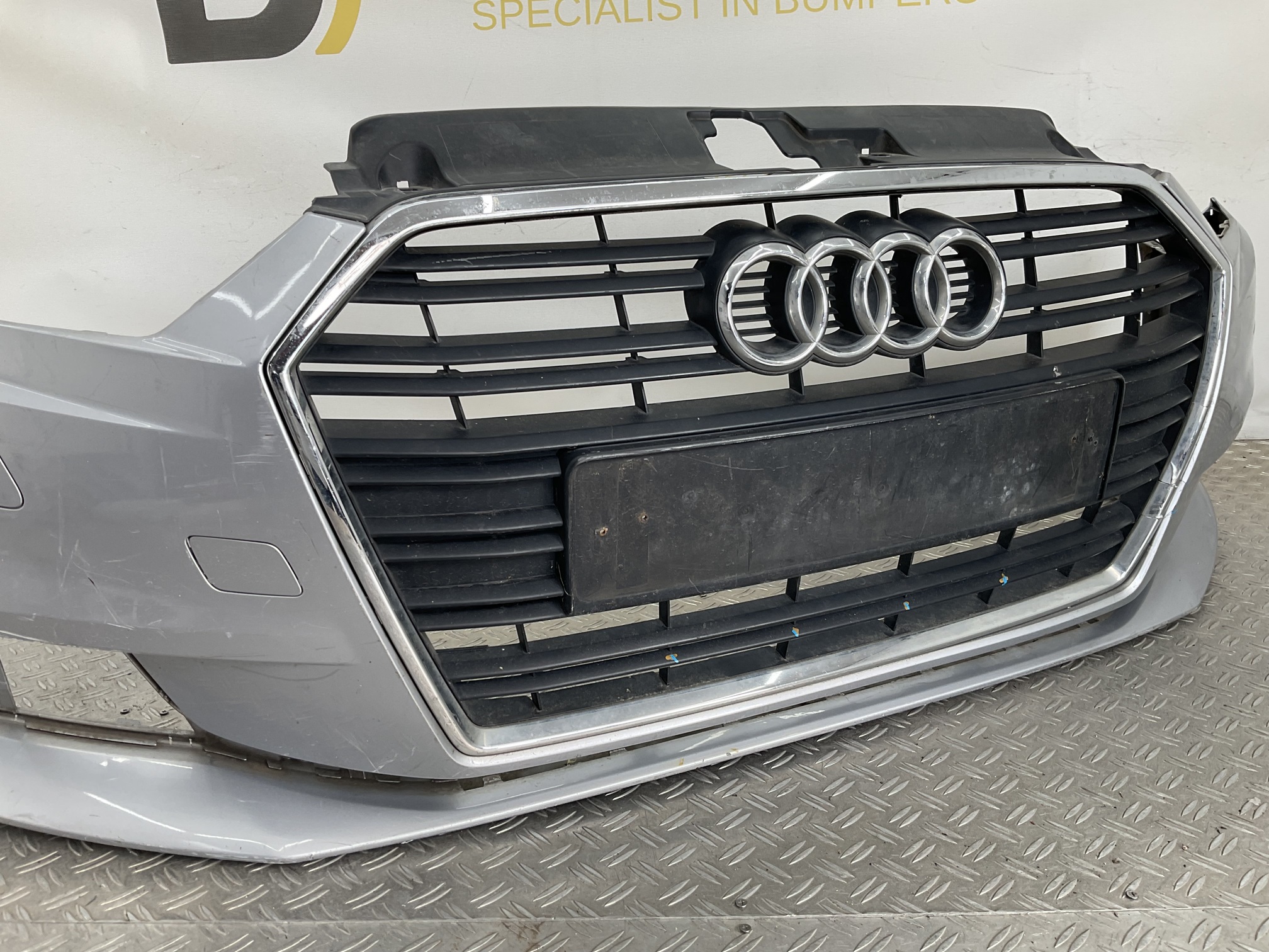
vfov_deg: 48.2
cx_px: 634
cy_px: 476
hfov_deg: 61.7
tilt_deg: -17.1
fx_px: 1063
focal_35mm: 29
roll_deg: +0.7
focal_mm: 3
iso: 16
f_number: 1.8
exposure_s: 1/105
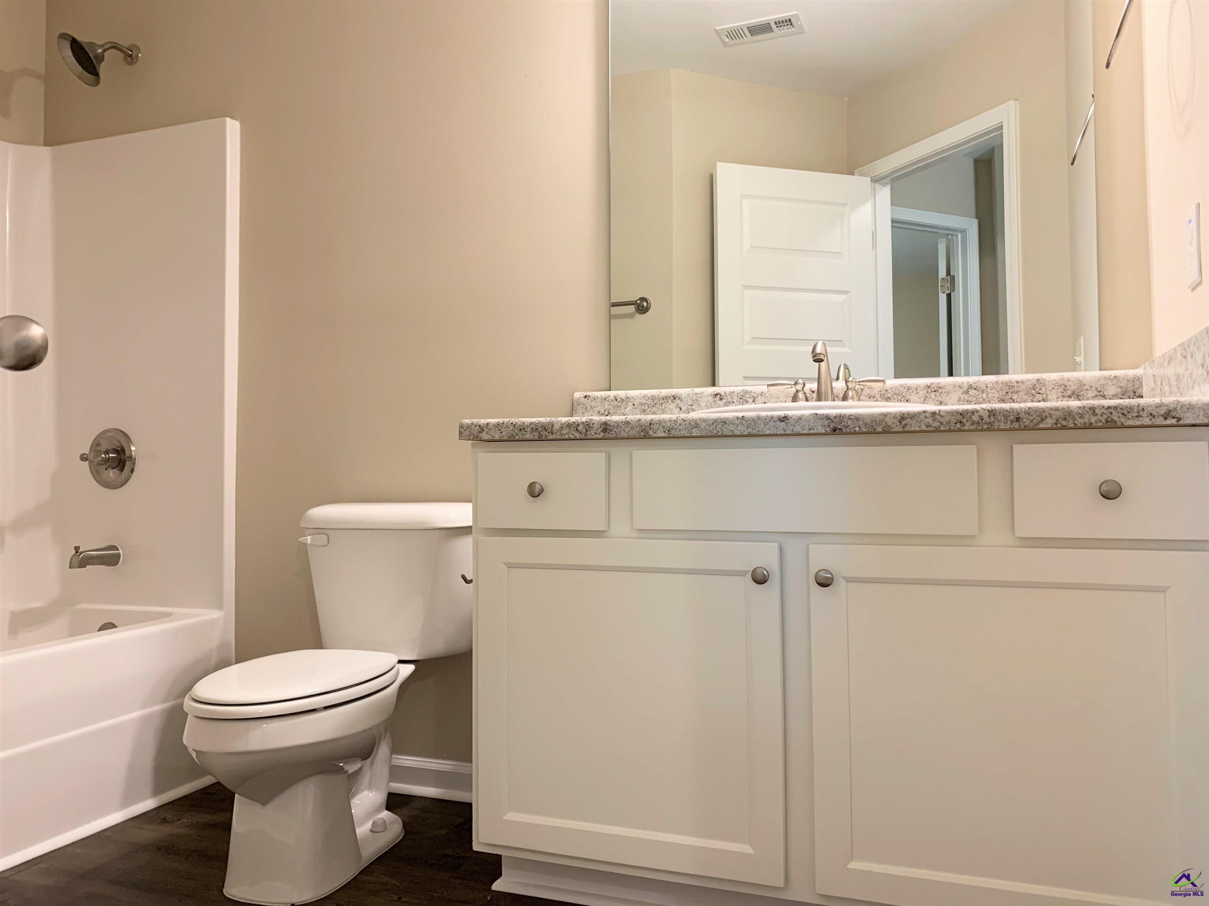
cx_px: 604
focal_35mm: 26
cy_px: 453
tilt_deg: +0.9
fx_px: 908
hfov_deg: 67.3
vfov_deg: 53.1
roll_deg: -1.1
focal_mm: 4.25
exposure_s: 1/60
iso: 160
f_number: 1.8
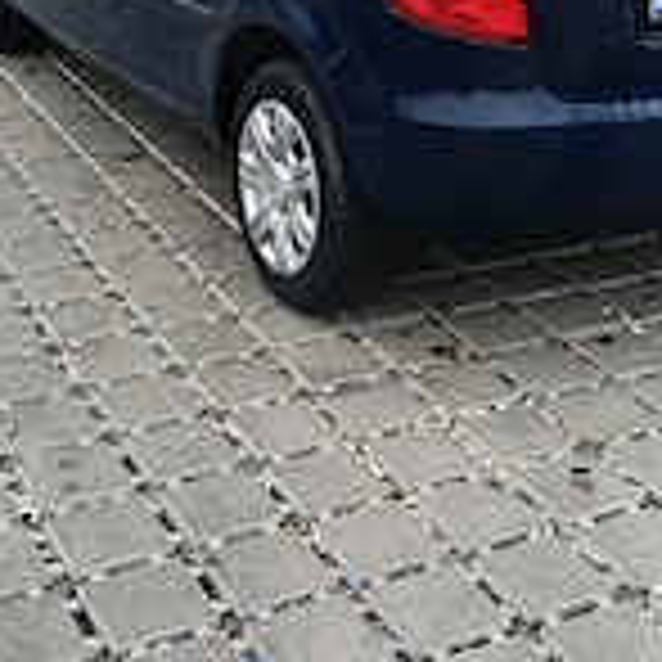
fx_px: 1406
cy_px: 86
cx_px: 338
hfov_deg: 26.5
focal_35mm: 65
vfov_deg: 25.8
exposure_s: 1/189
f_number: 1.8
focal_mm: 3.98
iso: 50
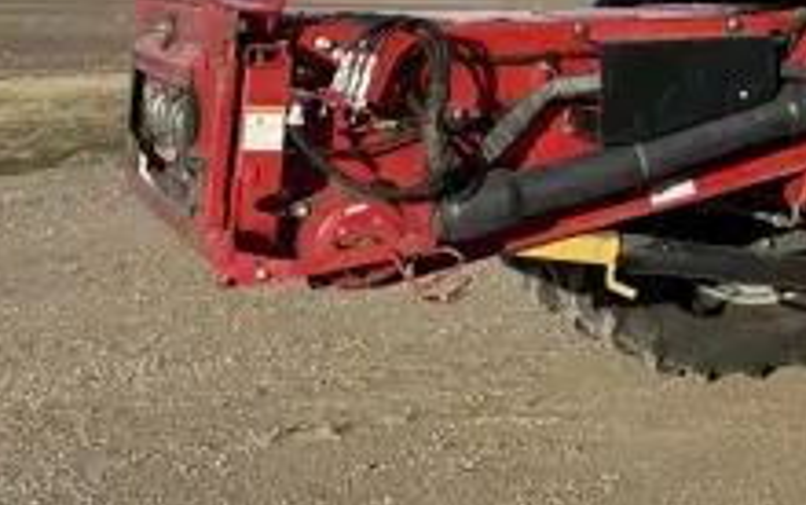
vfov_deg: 16.4
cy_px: -77
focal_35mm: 77
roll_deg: -0.7
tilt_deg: +1.4
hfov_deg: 22.9
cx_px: 1132
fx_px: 1693
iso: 32
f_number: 1.6
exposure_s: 1/2203
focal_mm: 5.1
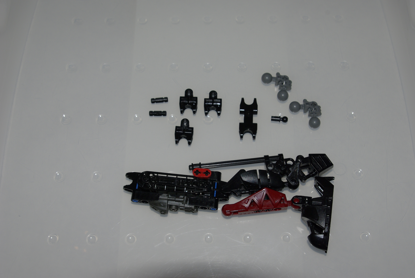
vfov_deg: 29.0
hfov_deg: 42.3
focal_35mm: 46
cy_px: 139
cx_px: 208
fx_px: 537
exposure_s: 1/45
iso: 400
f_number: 8
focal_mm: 31
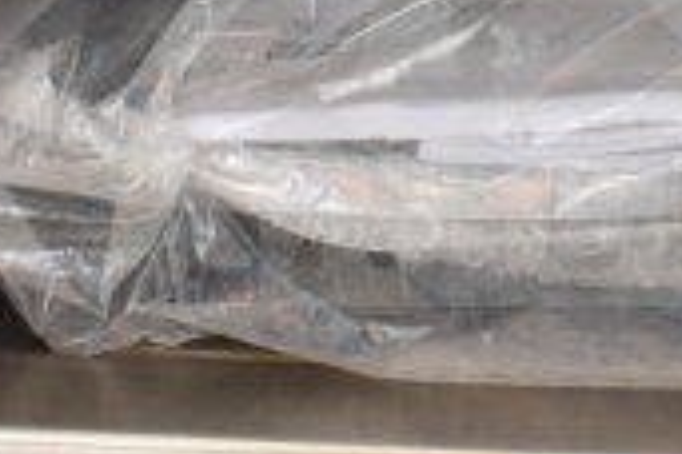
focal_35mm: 107
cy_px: -10
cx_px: 706
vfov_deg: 12.6
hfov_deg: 18.5
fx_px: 2027
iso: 560
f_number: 3.8
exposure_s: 1/30
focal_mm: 20
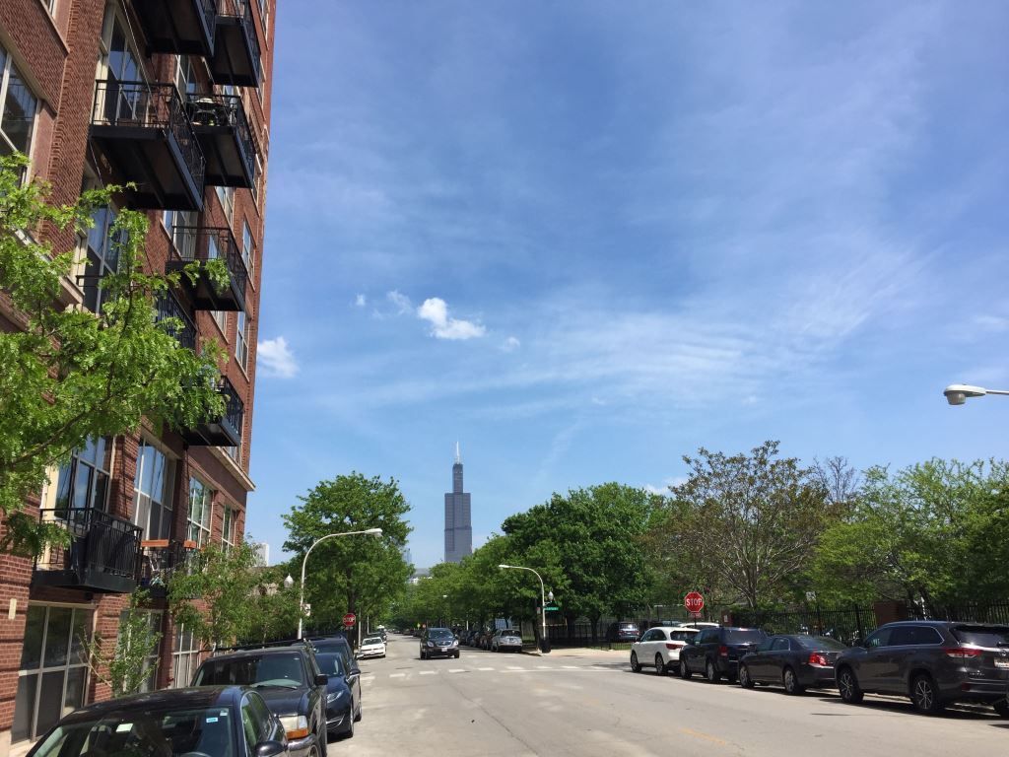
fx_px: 845
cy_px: 378
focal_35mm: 29
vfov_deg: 48.2
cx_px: 504
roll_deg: -0.3
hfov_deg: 61.7
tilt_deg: +16.3
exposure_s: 1/1980
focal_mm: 4.15
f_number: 2.2
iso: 32
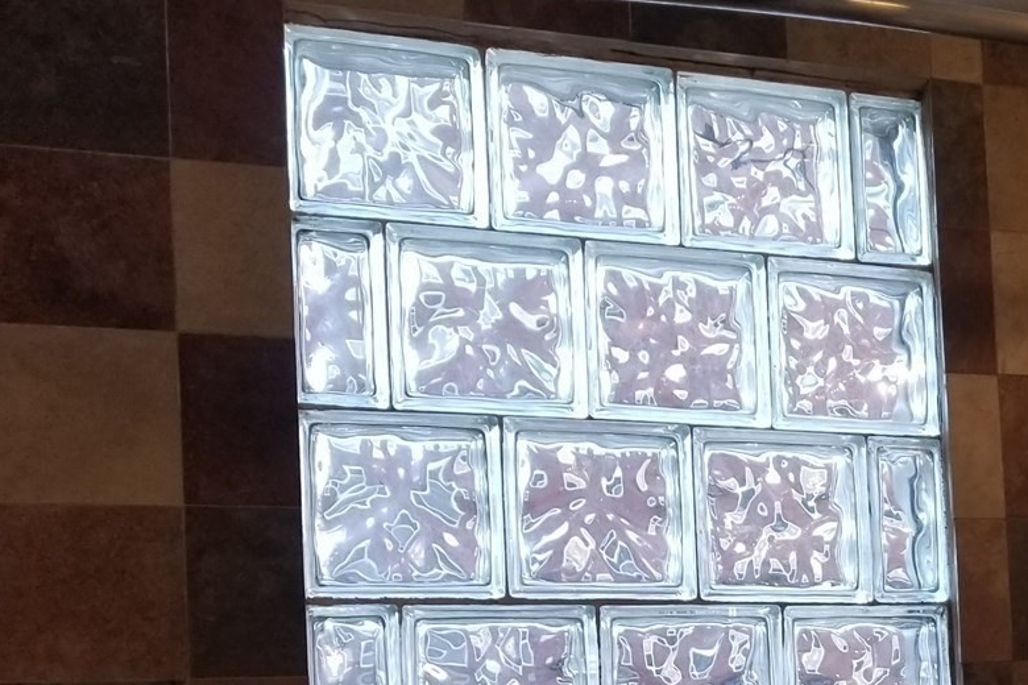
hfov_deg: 24.9
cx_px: 1315
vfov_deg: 18.5
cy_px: 748
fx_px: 2027
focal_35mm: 71
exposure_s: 1/120
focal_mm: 4.3
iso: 100
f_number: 1.7
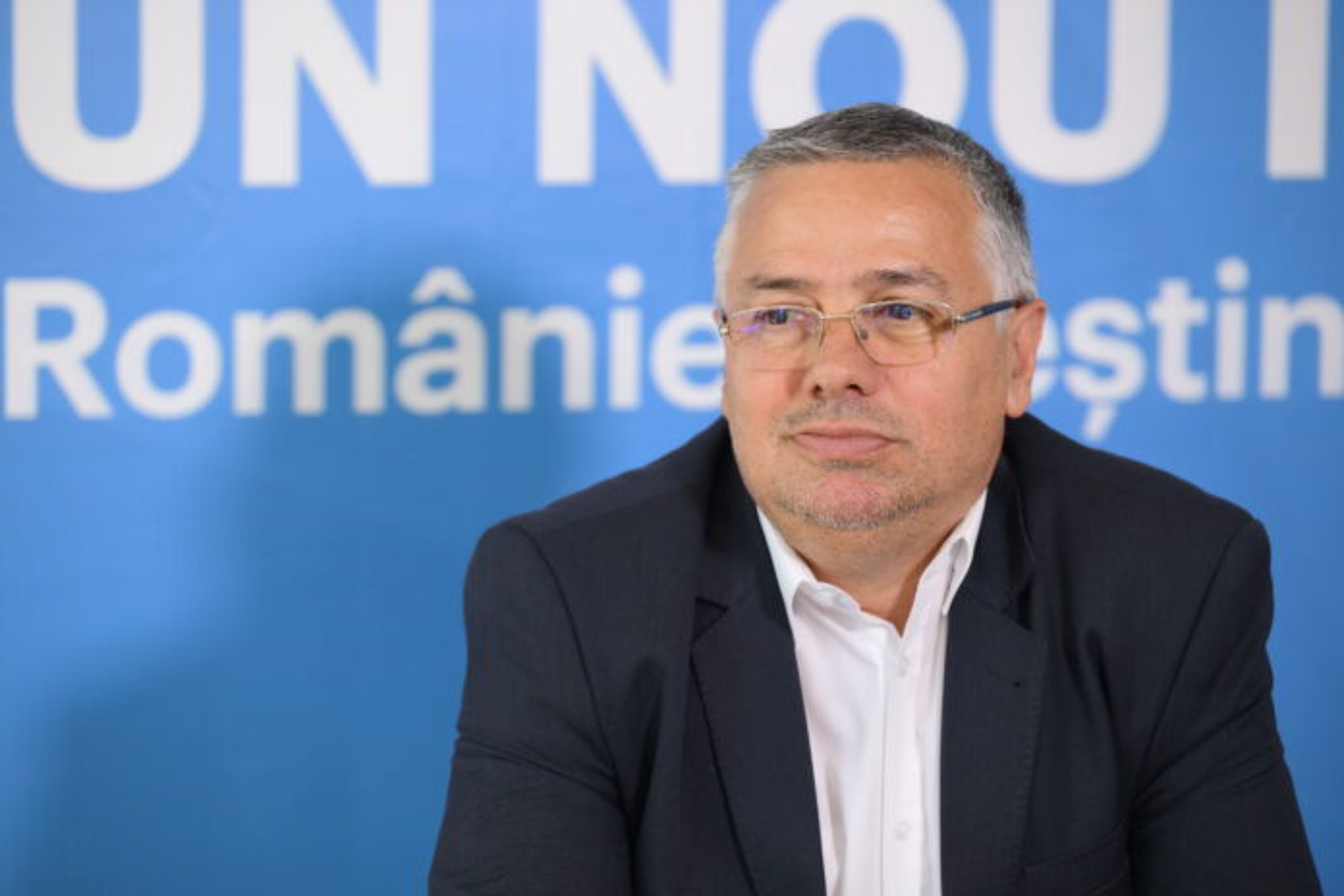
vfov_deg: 8.6
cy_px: 448
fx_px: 5973
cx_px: 672
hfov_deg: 12.8
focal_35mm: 160
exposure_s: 1/320
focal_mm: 160
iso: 1250
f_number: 3.5
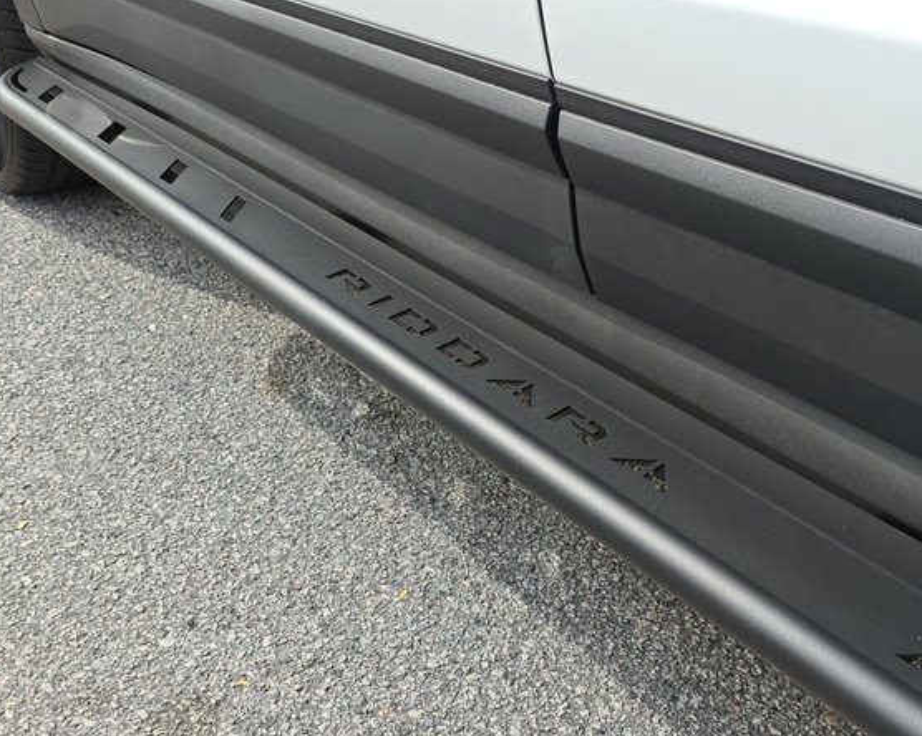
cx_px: 478
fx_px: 1063
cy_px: 368
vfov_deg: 38.2
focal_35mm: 39
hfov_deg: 46.9
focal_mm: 4.94
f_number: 1.59
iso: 50
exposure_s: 1/1027
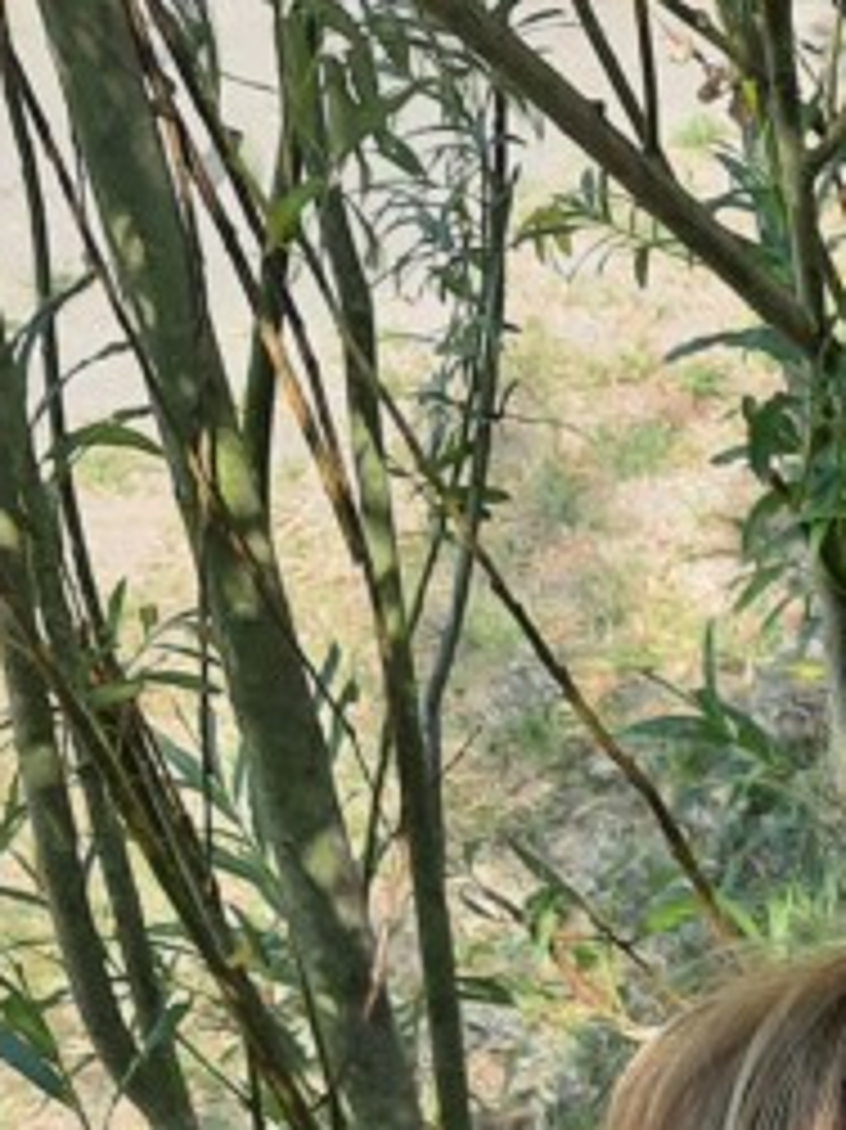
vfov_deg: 18.3
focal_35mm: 102
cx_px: 1314
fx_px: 3327
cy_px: 1364
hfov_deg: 13.5
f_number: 2
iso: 32
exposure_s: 1/215
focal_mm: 4.6
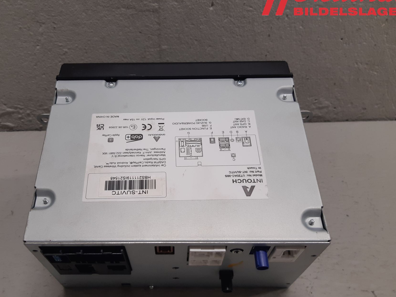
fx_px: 366
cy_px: 158
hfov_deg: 56.5
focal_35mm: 32
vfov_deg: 44.1
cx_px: 164
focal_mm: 3.93
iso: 64
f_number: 1.7
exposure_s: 1/50
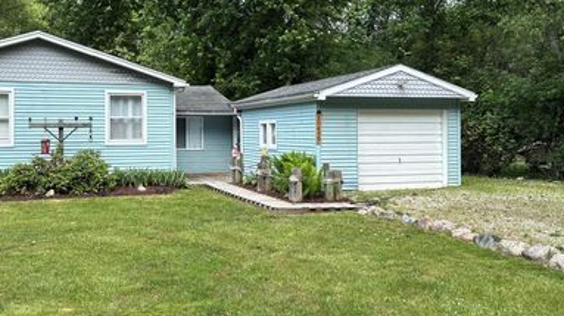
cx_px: 212
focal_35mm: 37
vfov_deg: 31.8
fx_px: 553
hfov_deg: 53.4
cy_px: 123
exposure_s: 1/1081
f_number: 1.6
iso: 50
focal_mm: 5.96
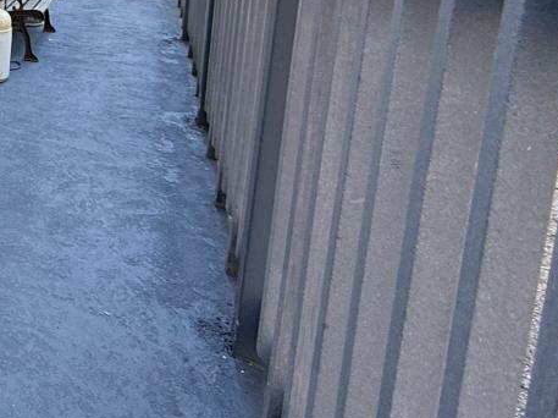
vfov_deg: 28.1
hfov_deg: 28.3
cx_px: -266
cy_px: -62
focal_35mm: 46
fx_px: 741
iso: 64
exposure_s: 1/99
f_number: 2.2
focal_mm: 2.22
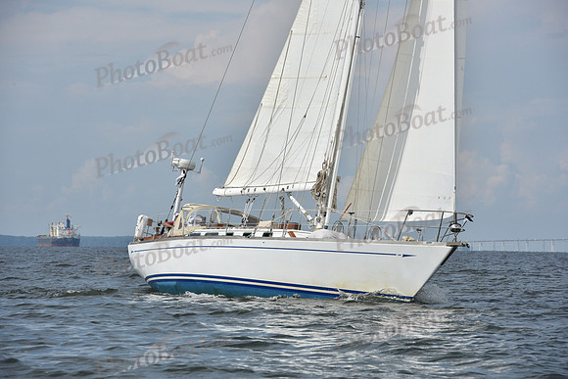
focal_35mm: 200
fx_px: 3156
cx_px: 284
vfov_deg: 6.9
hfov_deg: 10.3
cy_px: 190
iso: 320
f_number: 11
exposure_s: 1/1250
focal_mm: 200
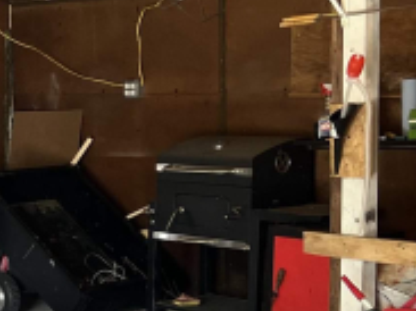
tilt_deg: -9.8
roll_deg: +3.6
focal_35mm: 95
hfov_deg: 18.8
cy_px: 243
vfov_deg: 15.5
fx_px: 1141
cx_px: -163
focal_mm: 5.7
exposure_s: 1/103
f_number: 1.5
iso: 125
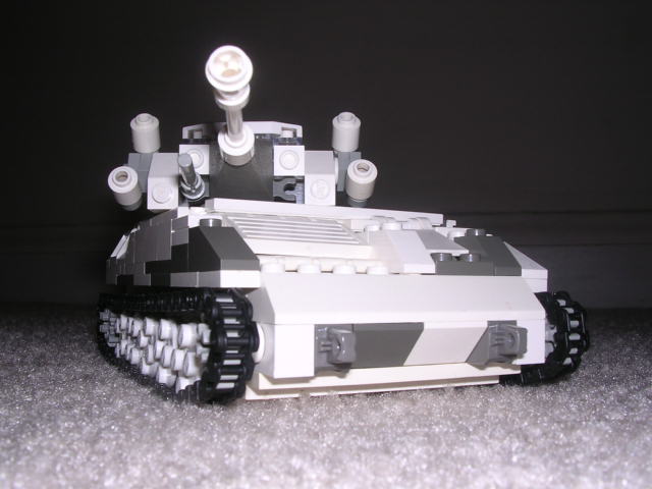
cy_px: 244
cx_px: 326
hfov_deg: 49.0
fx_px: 716
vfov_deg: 37.7
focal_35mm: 38
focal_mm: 5.8
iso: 100
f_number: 5.6
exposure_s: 1/60.1
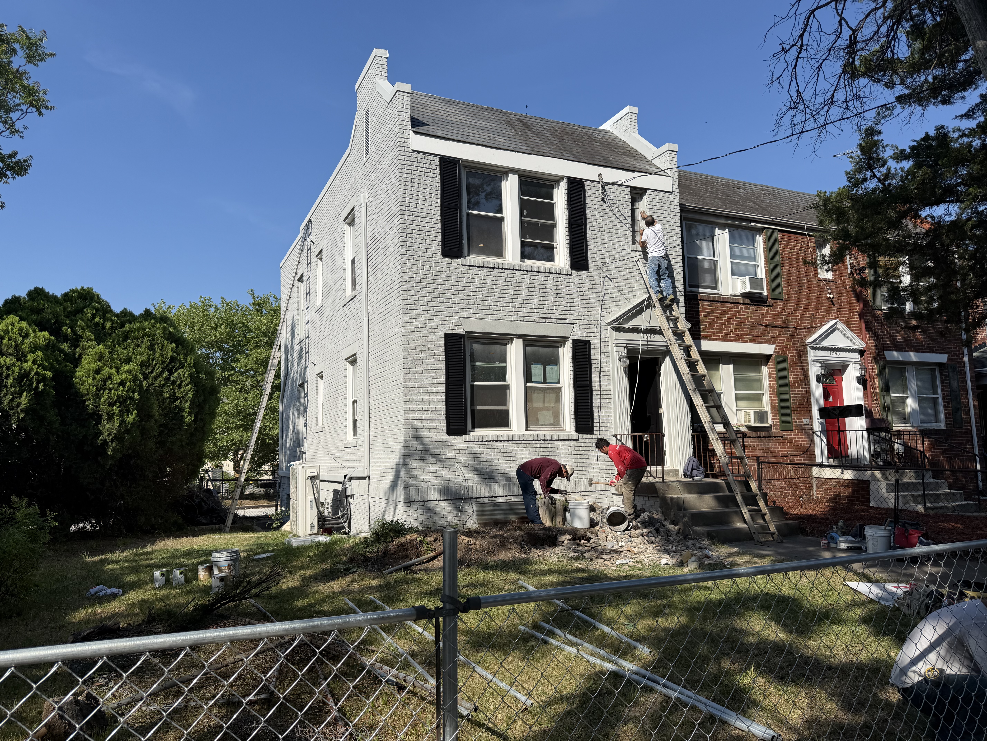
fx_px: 684
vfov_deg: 56.8
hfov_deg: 71.6
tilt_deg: +6.7
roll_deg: +1.5
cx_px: 494
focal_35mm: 24
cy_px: 370
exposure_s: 1/5714
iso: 80
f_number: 1.78
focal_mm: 6.76
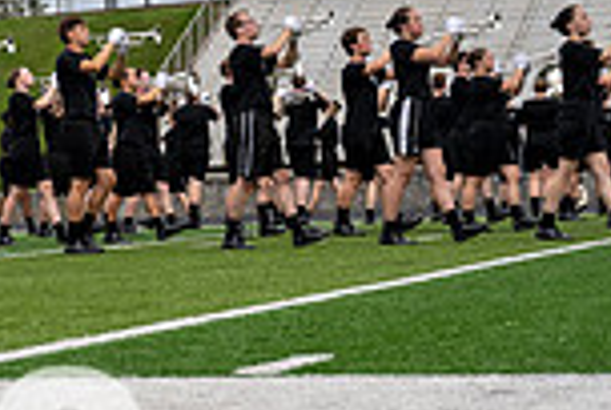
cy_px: 557
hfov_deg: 12.8
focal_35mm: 156
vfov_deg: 8.7
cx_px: -161
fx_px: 2653
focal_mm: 41
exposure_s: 1/800
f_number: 4
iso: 160
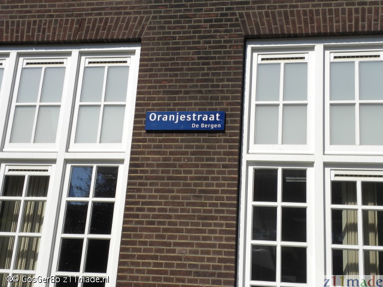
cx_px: 192
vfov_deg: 25.2
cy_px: 144
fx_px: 642
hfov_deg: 33.2
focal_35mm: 58
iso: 64
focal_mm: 10.3
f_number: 6.3
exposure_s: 1/379
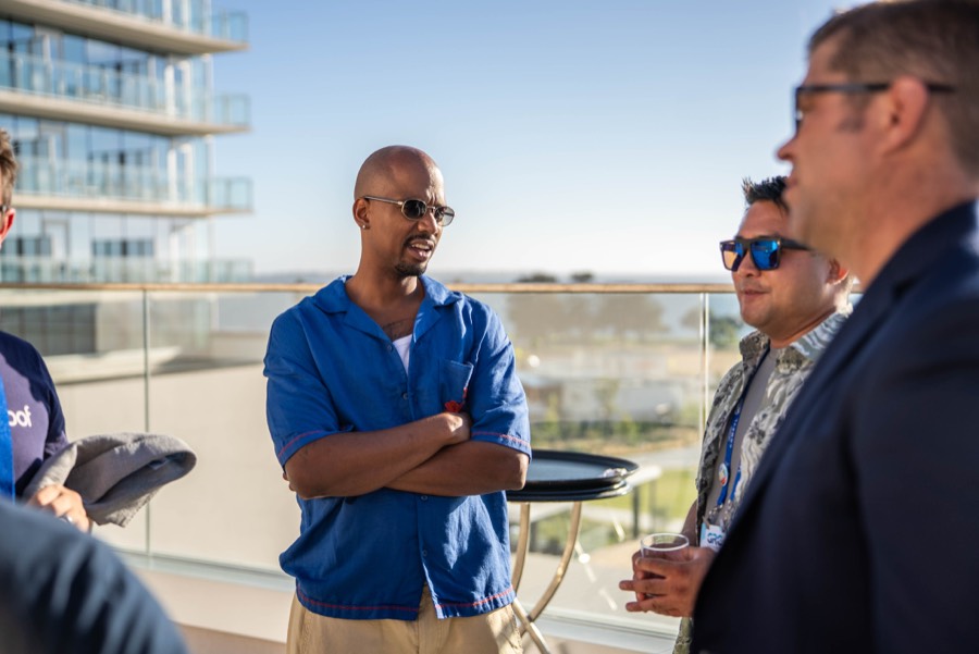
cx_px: 490
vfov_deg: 30.5
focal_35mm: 44
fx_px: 1197
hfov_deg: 44.5
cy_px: 327
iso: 100
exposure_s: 1/1600
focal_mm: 44
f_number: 2.2
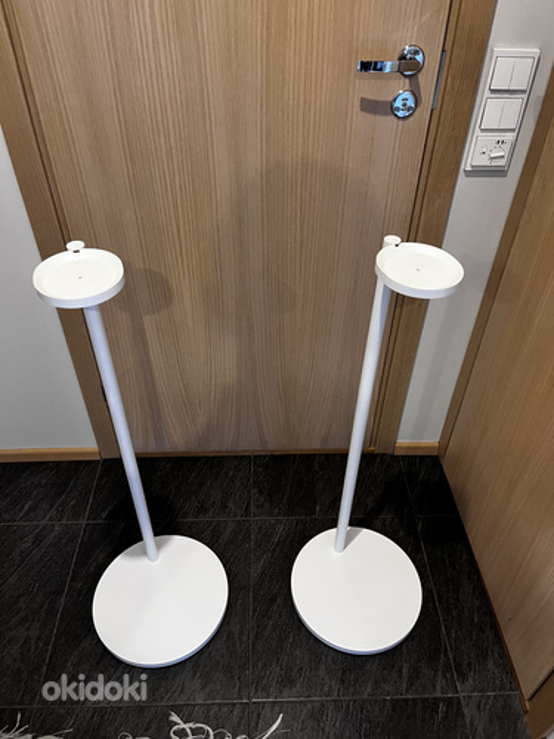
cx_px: 277
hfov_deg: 53.1
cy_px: 370
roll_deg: -1.3
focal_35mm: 26
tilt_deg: -41.0
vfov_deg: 67.3
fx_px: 555
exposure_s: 1/60
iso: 320
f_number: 1.6
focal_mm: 5.1
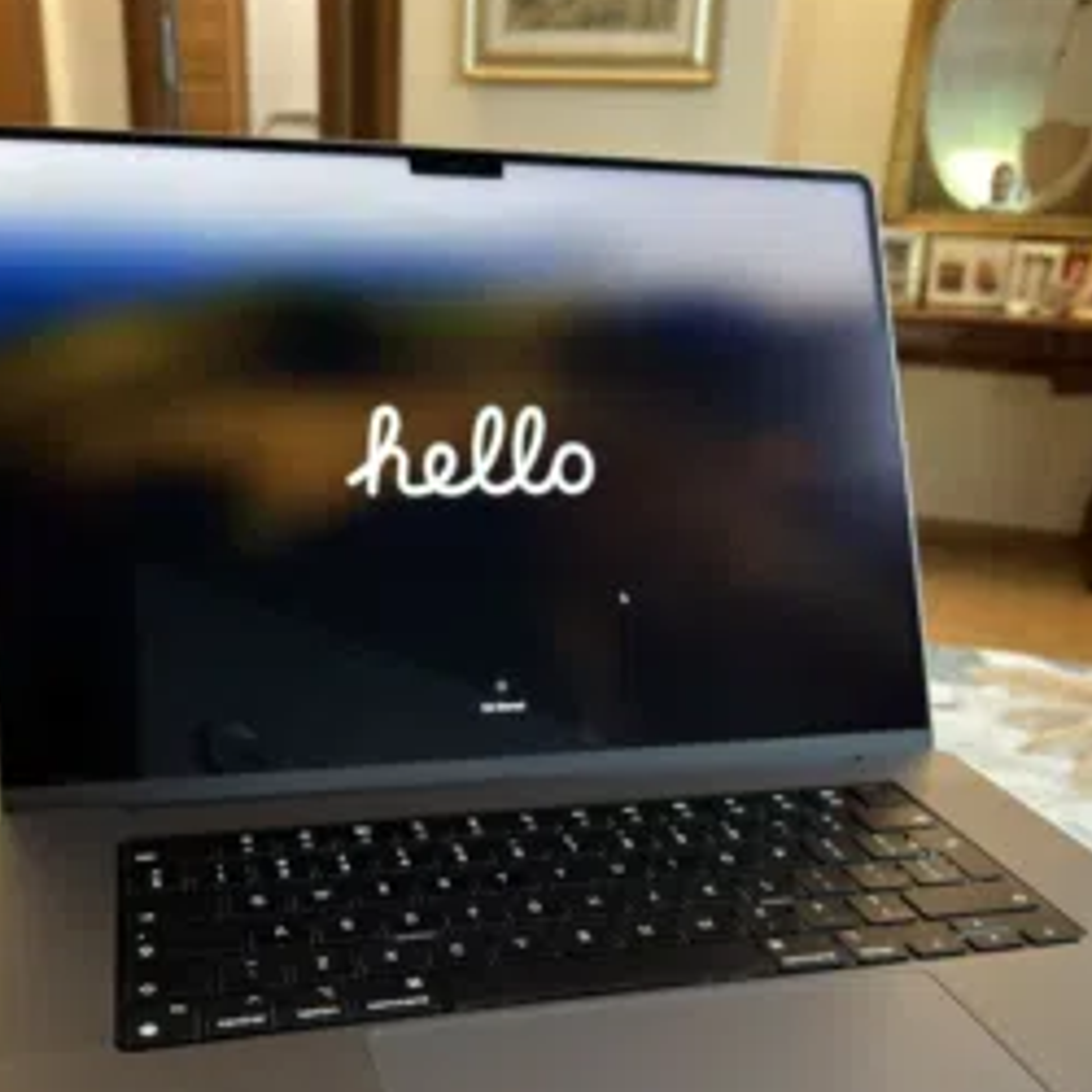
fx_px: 1213
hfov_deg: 48.3
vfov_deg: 47.0
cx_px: 476
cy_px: 791
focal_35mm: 34
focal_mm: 6.76
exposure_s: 1/25
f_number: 1.78
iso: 500
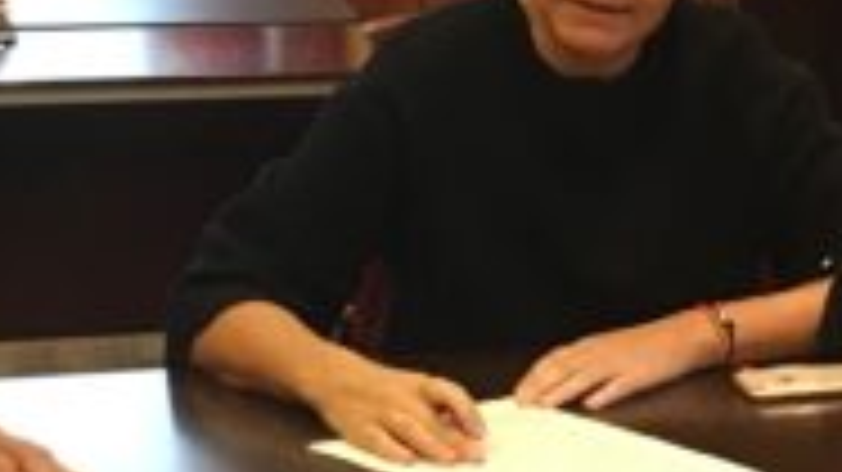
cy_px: 157
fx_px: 2901
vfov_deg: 9.3
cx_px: 851
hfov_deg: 16.2
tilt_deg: -12.0
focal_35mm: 130
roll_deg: -1.0
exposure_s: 1/25
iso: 200
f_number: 2.2
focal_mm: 4.15
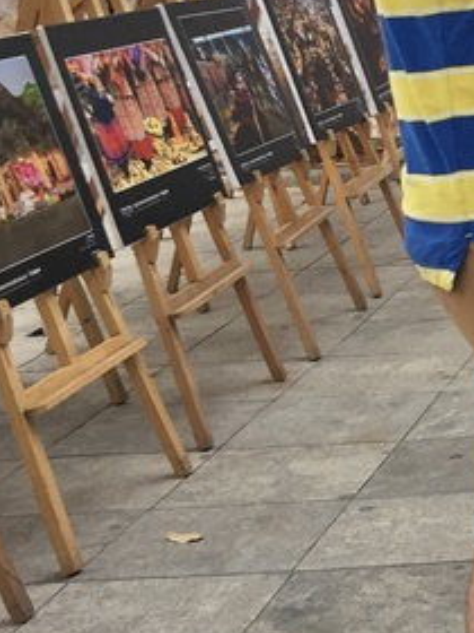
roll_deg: -1.1
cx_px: 934
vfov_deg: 18.4
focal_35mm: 106
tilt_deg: -6.9
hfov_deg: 12.4
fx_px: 1935
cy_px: 170
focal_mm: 4.15
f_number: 2.2
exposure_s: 1/50
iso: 40
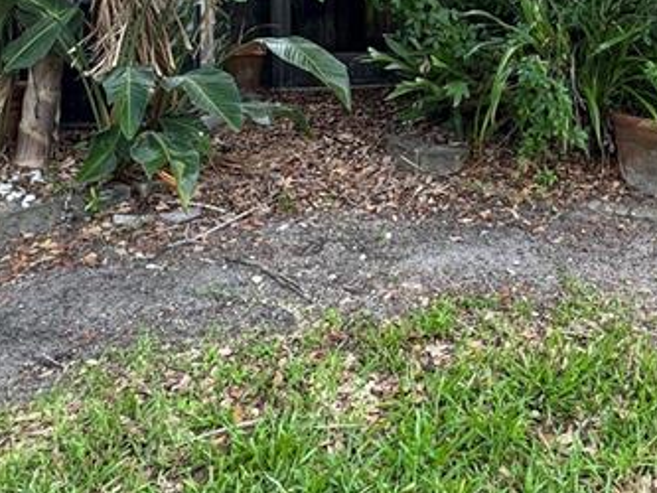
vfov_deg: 30.4
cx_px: 525
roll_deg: -0.2
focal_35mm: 43
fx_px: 816
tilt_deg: +2.2
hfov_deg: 41.9
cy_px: -39
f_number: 2.2
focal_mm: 2.22
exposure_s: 1/99
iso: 64
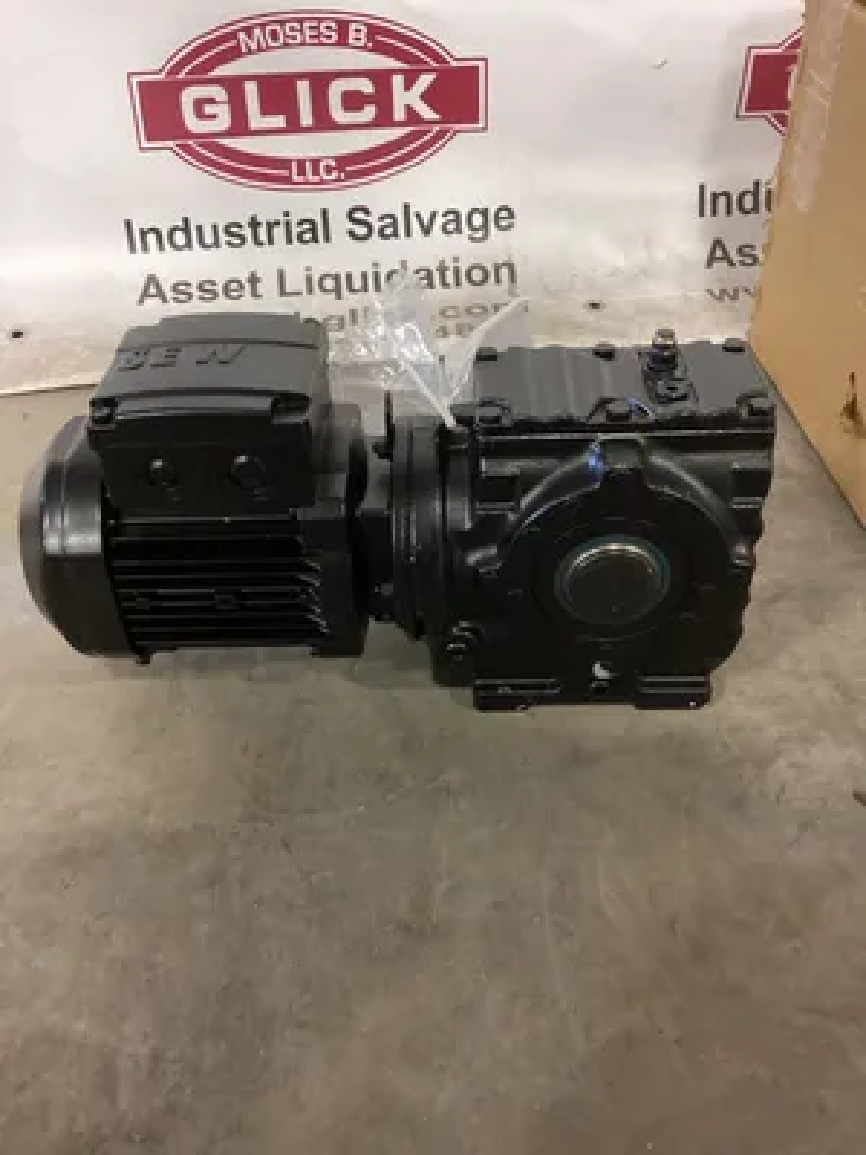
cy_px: 578
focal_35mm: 31
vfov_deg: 58.4
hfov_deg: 45.4
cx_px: 433
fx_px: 1034
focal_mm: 3.3
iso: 800
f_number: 2.4
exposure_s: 1/17
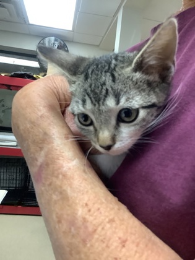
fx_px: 233
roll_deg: -5.8
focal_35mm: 31
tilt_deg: -0.7
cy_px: 130
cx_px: 98
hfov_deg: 45.4
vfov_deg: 58.4
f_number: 2.4
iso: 250
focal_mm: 3.3
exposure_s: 1/60
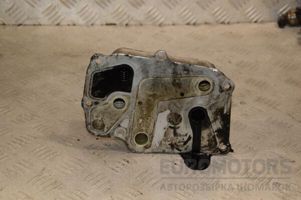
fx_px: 652
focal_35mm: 78
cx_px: 150
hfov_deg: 26.0
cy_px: 100
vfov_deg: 17.5
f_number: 6.3
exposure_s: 1/200
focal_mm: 52
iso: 800
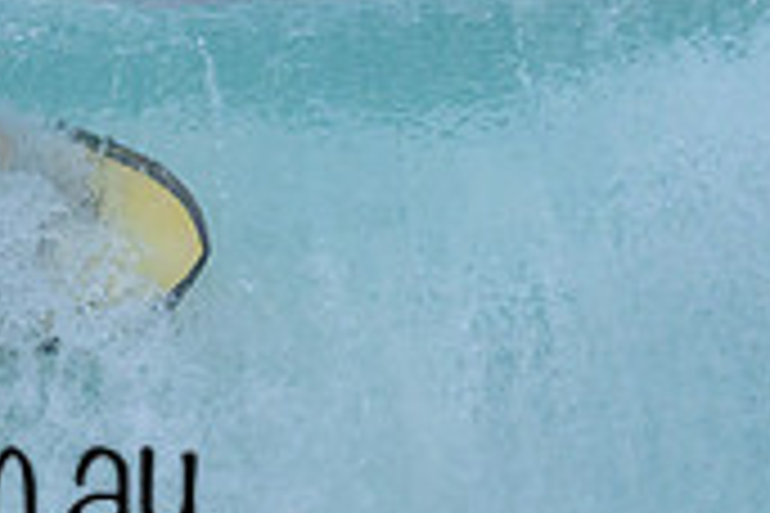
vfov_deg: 0.4
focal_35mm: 3543
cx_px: -479
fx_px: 75775
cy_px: 458
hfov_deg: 0.6
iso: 900
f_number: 6.3
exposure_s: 1/2500
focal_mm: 800
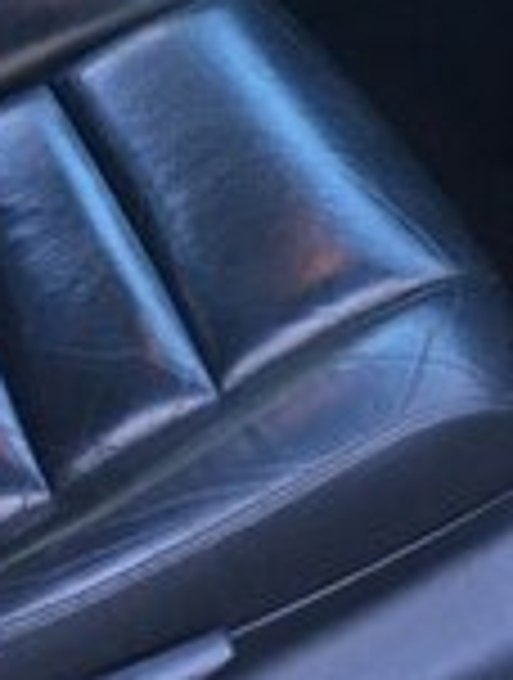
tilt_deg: -30.0
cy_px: -131
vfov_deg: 19.4
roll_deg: -3.5
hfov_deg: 15.6
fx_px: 1869
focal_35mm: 95
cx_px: 270
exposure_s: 1/33
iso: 50
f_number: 2.2
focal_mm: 4.15
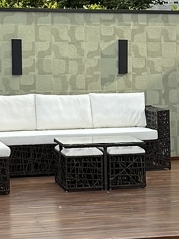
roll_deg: -0.2
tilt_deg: -4.1
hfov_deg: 10.5
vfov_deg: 14.2
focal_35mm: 139
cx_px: 218
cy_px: 132
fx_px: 960
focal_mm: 6.86
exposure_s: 1/1845
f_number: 1.78
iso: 80
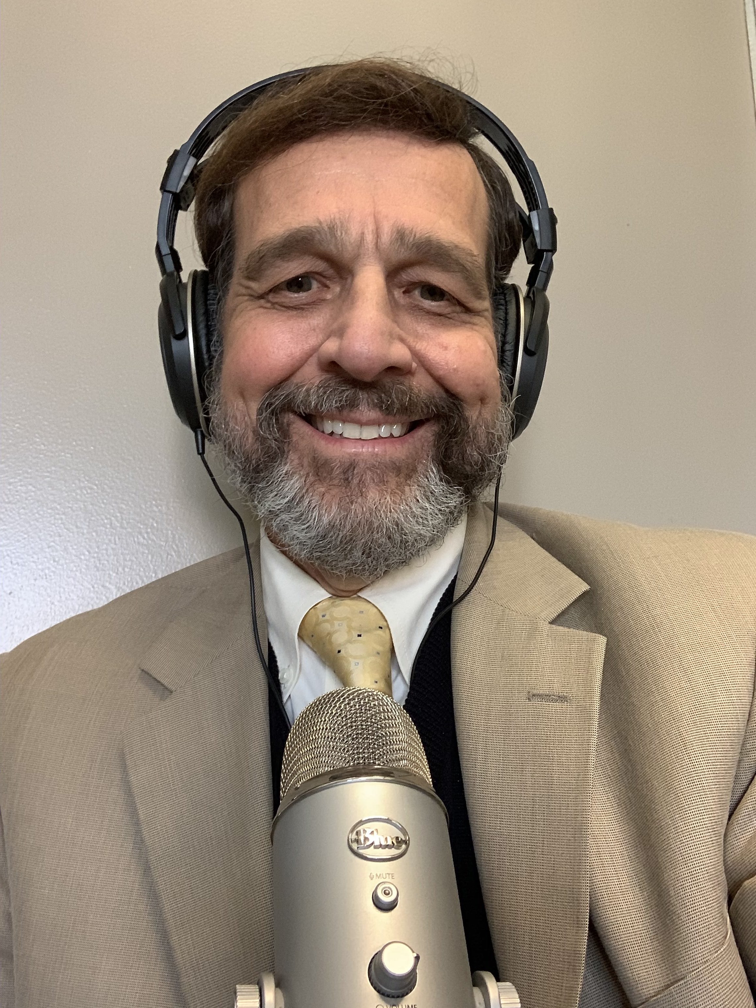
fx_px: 932
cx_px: 378
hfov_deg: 44.2
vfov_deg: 56.8
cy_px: 504
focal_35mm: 32
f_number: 2.2
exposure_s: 1/31
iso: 320
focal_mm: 2.87
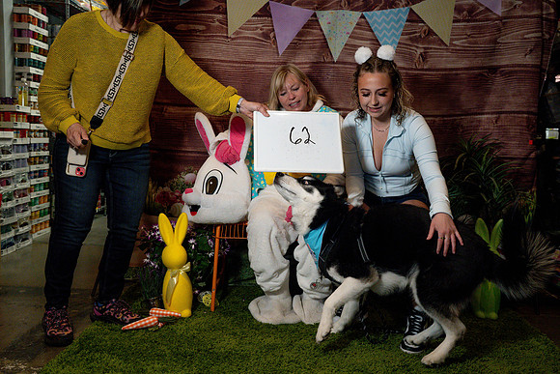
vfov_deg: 37.9
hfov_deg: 54.4
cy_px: 187
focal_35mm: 35
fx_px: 545
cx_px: 280
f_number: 4.5
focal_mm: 35
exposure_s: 1/500
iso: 8000
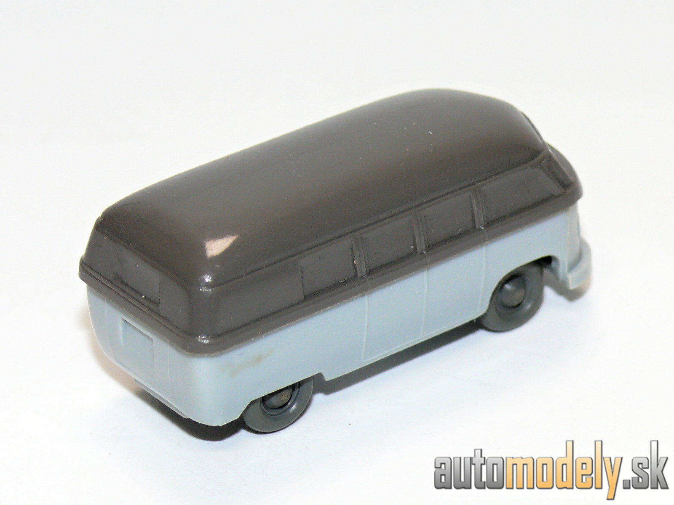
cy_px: 252
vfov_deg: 9.2
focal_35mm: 162
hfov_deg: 12.2
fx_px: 3154
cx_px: 337
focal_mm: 19.3
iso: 100
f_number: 4
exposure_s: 1/30
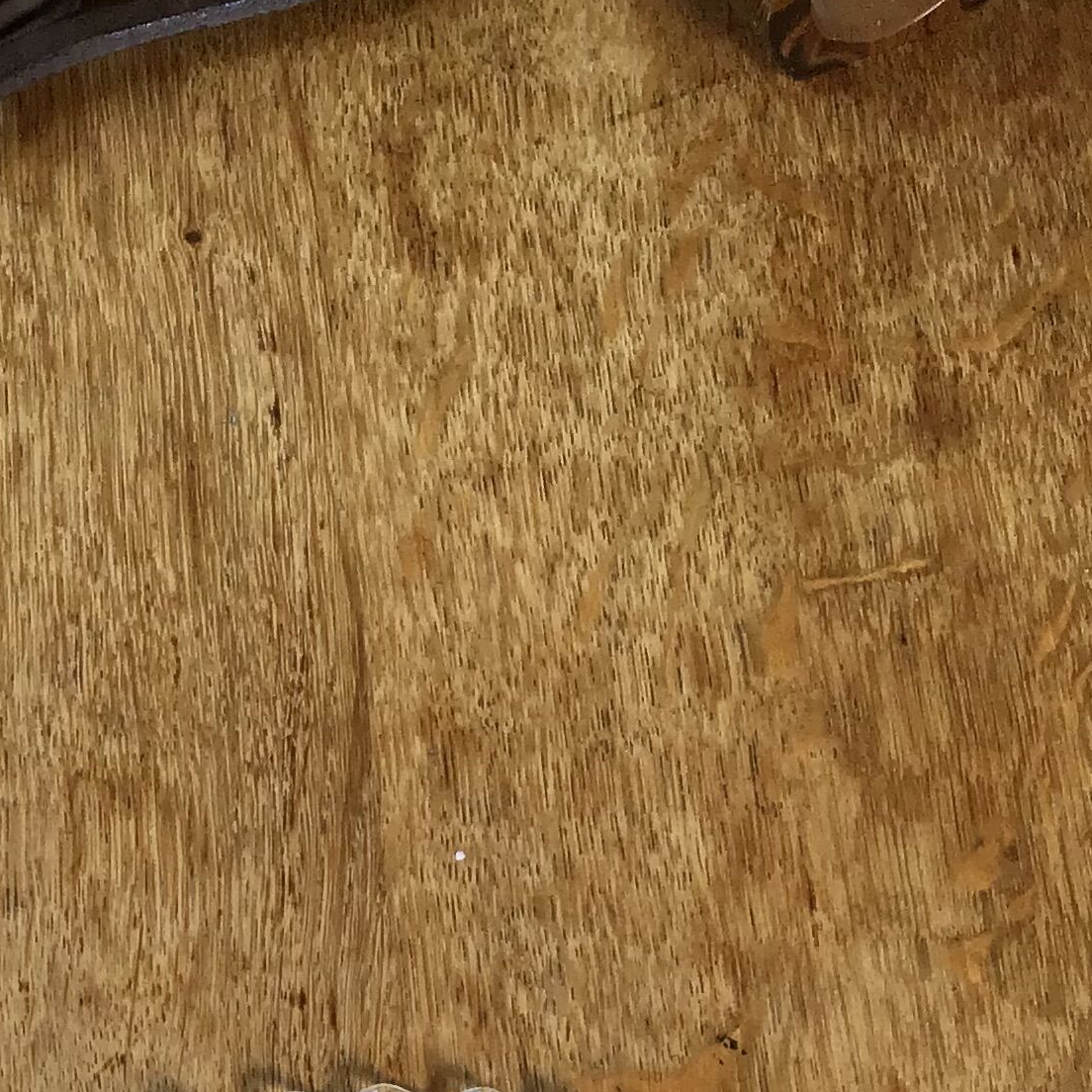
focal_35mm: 81
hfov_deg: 21.1
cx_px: 170
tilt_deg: -68.2
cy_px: 1571
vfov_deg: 19.1
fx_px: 2891
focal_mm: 3.3
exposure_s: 1/50
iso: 32
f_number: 2.4
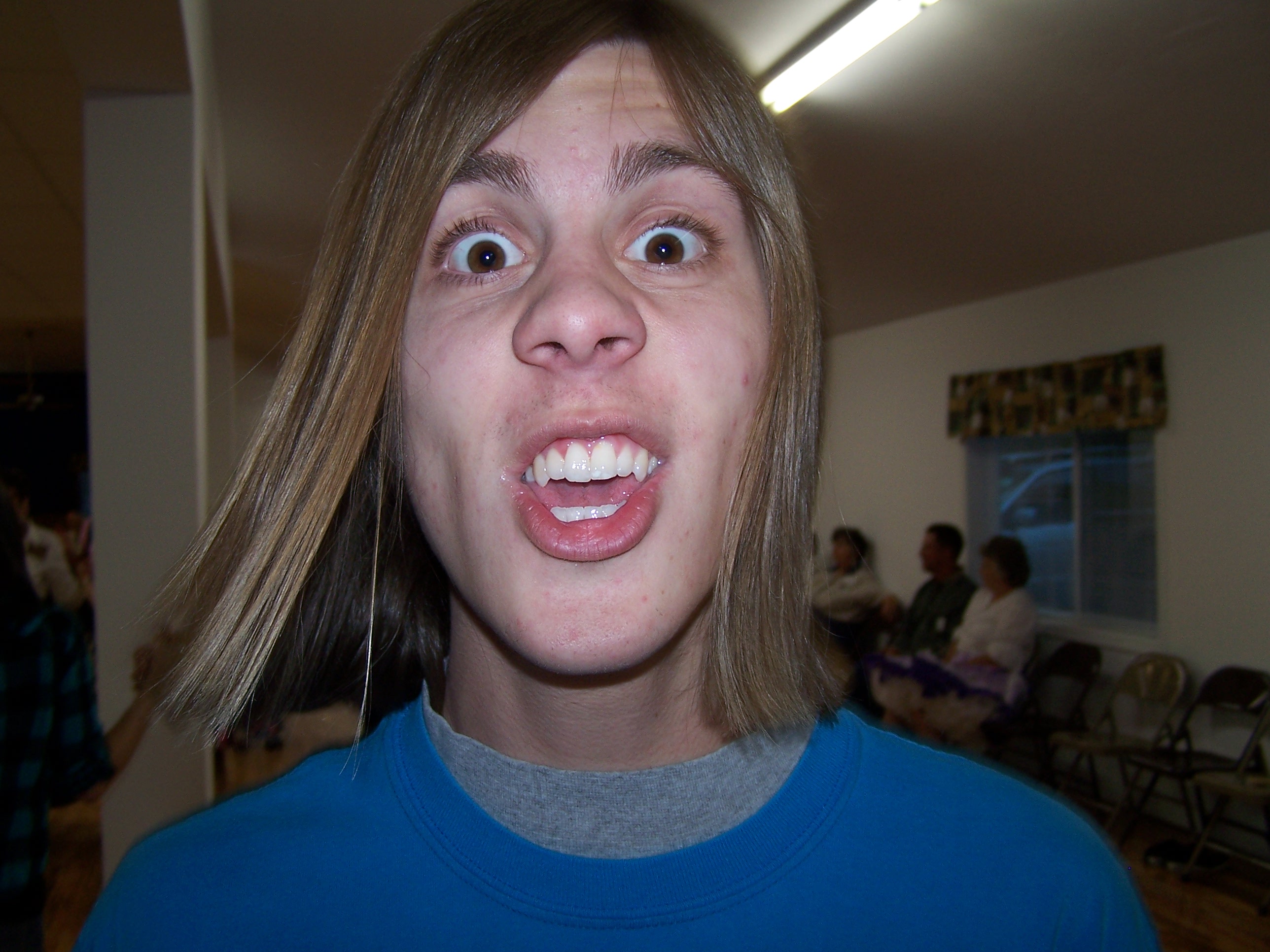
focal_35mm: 38
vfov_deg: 37.7
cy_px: 476
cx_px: 635
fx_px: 1394
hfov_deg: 49.0
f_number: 2.8
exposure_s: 1/60
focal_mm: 6.3
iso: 80
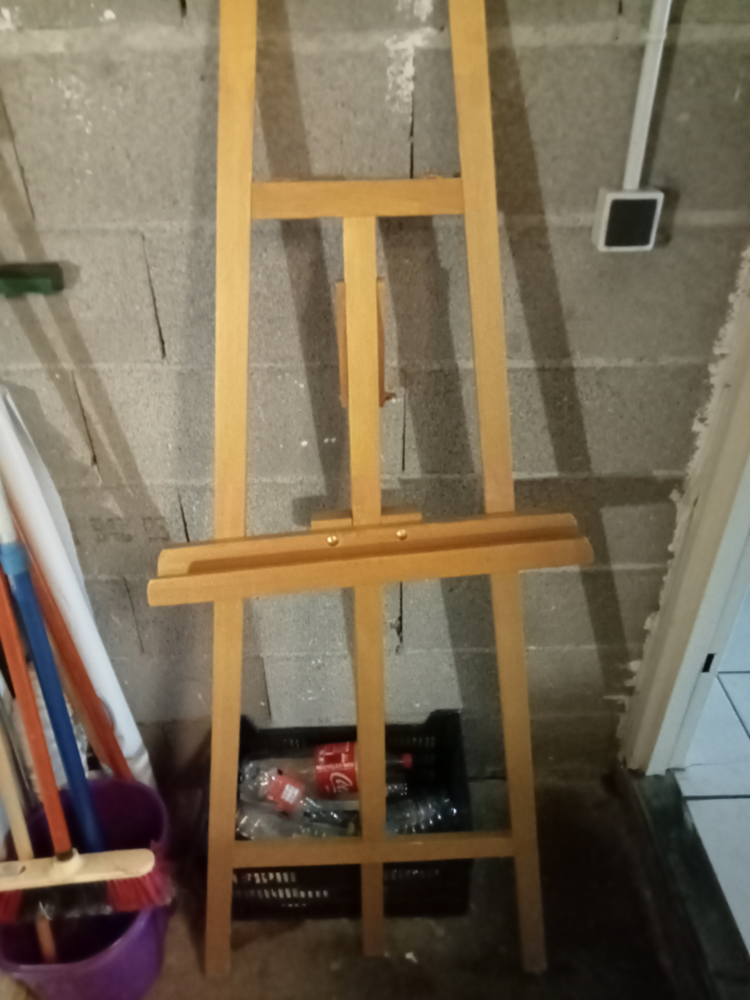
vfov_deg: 63.4
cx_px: 375
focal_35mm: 28
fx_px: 809
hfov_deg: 49.7
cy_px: 500
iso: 5860
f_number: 2.2
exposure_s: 1/12.5
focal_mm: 3.46
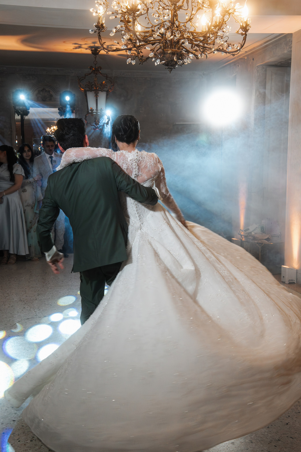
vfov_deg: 42.7
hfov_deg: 29.2
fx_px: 577
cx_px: 150
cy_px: 226
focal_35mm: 46
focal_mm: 46
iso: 5000
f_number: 8
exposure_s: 1/125
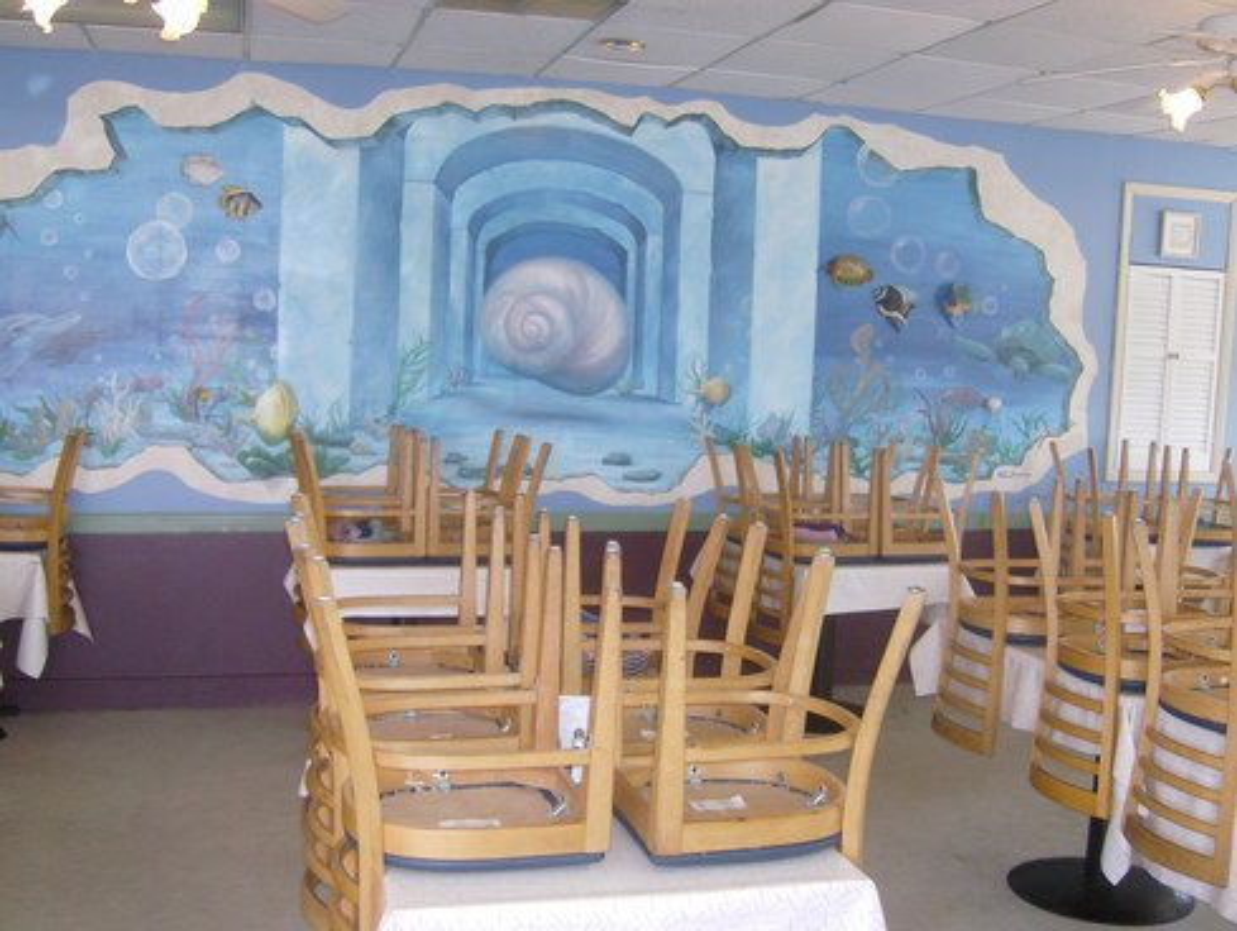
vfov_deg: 39.7
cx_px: 618
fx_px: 1288
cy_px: 466
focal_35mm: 36
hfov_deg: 51.3
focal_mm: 6
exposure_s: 1/60
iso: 200
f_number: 2.8
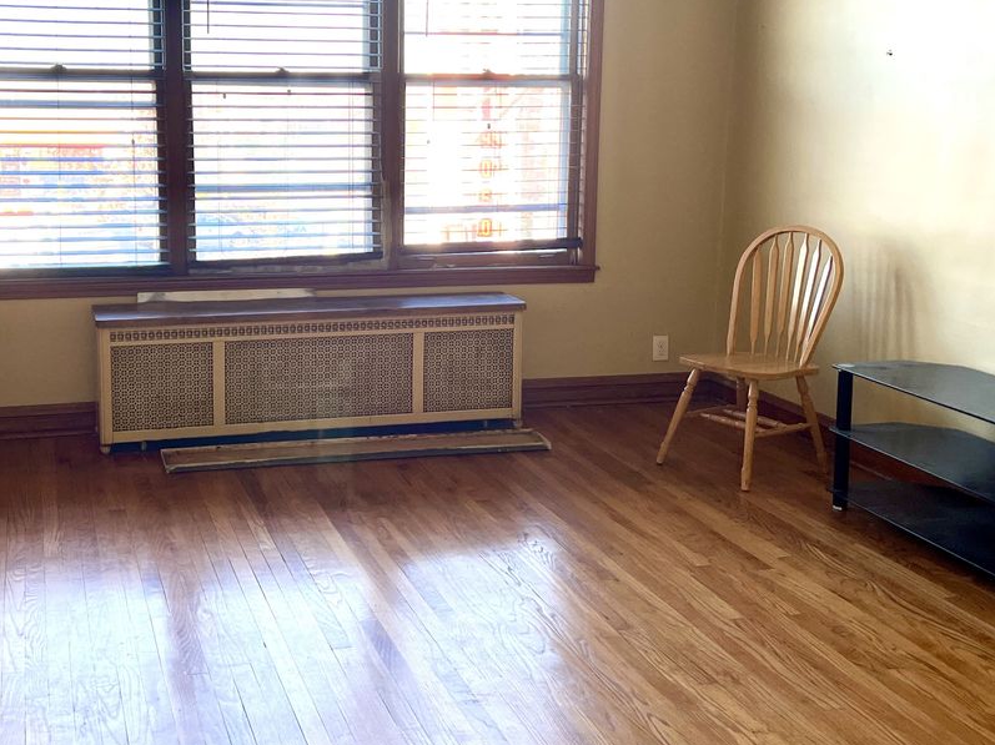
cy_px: 287
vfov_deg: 30.7
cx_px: 377
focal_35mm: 47
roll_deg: +0.4
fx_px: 1350
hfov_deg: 40.2
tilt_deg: -9.1
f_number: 1.5
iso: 50
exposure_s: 1/121
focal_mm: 5.7
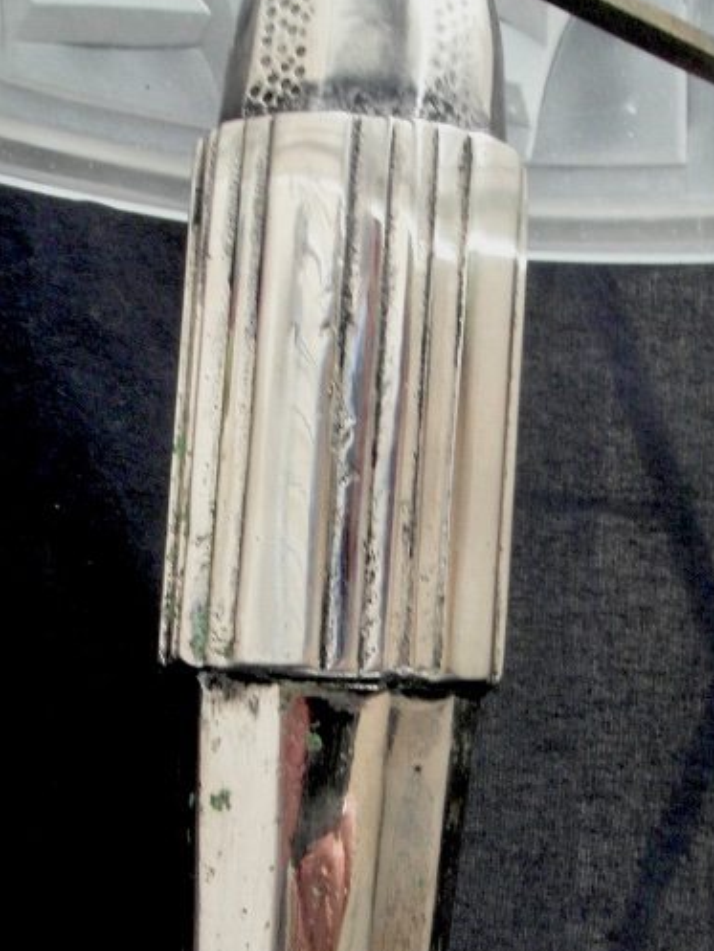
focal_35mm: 99
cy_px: 628
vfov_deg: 19.8
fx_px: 2722
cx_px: 368
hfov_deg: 14.9
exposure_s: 1/30
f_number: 5.6
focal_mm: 6.8
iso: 120
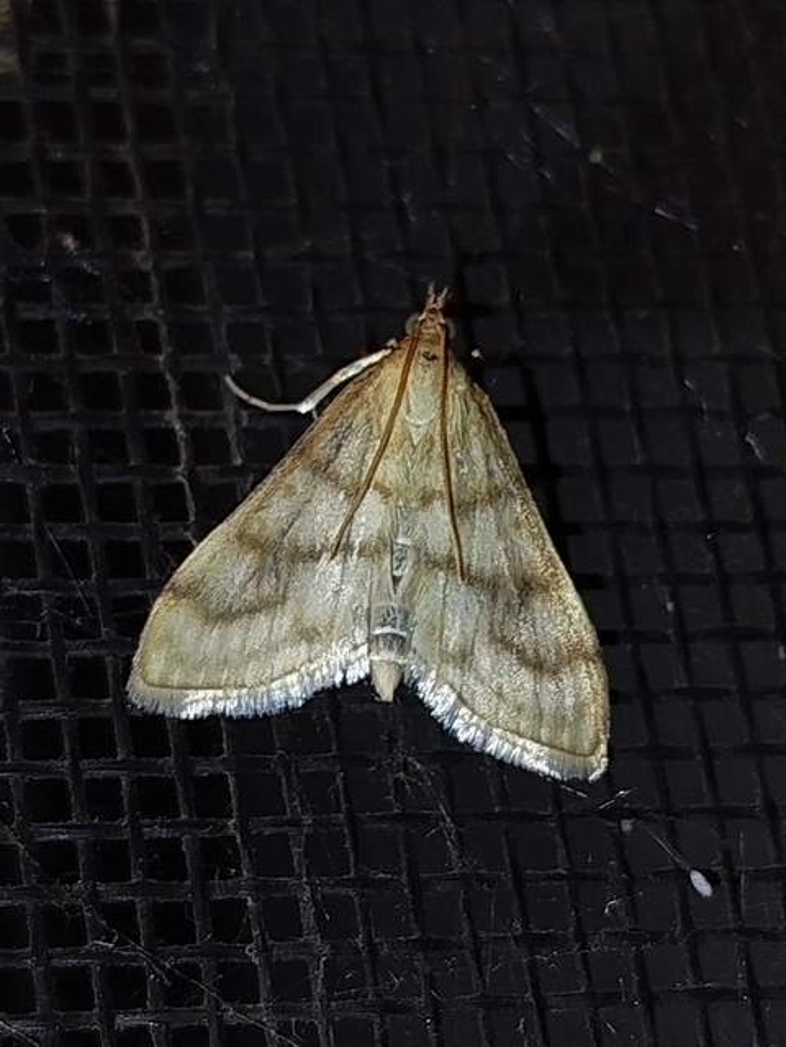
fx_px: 3330
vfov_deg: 17.9
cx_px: 393
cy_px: 524
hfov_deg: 13.5
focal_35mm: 110
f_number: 1.7
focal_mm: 5.31
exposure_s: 1/50
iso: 64
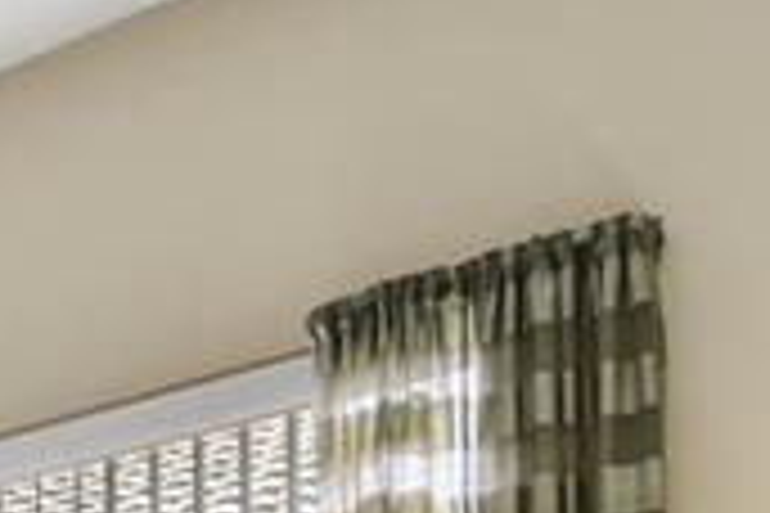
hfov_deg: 18.4
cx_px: -446
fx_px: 2053
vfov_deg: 12.0
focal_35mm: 96
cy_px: 1159
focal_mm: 16
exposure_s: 1/40
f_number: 11
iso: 400
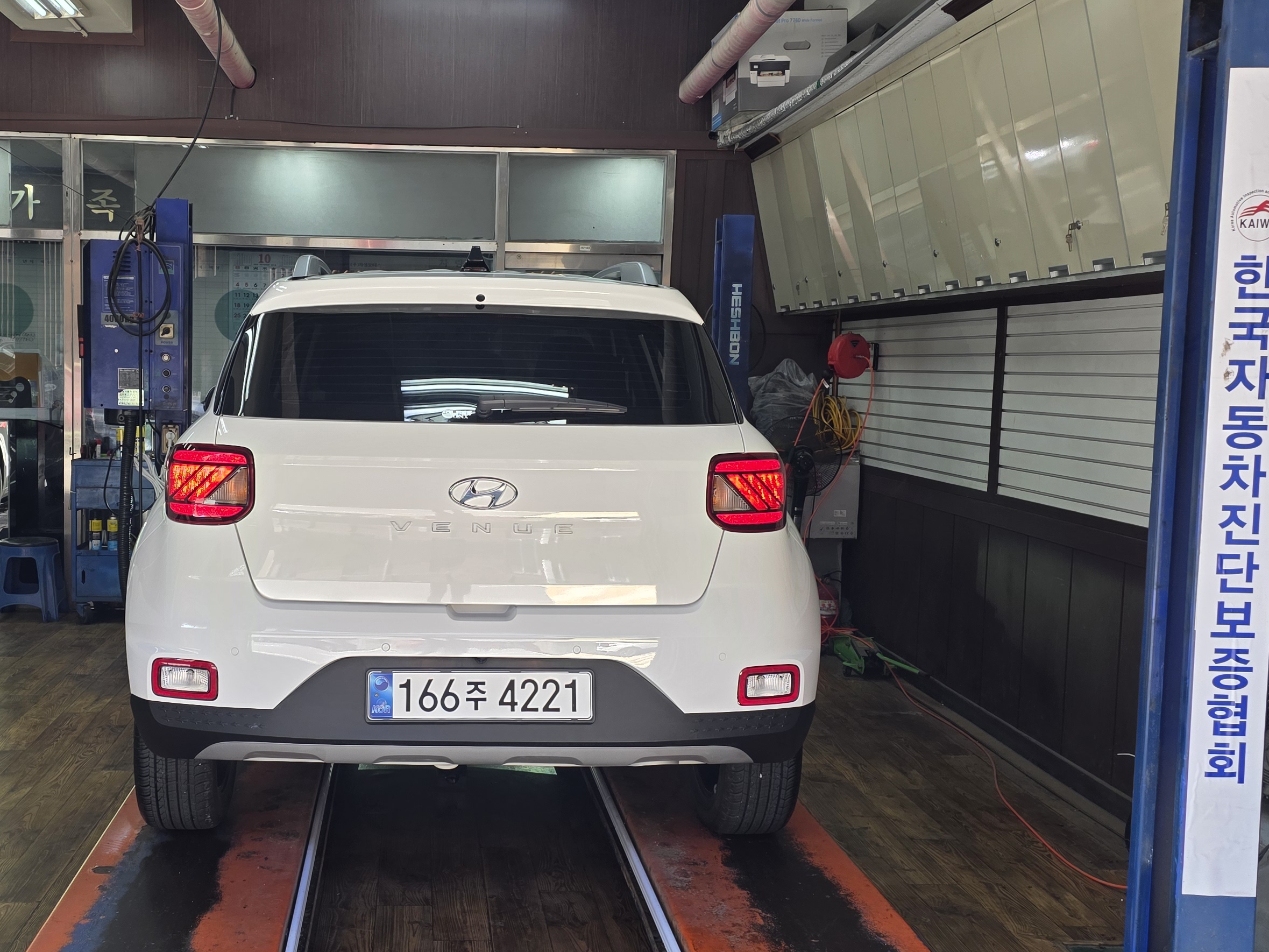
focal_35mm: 39
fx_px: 1430
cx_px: 457
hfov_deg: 47.3
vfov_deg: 36.8
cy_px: 500
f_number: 1.7
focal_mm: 6.25
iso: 50
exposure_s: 1/120
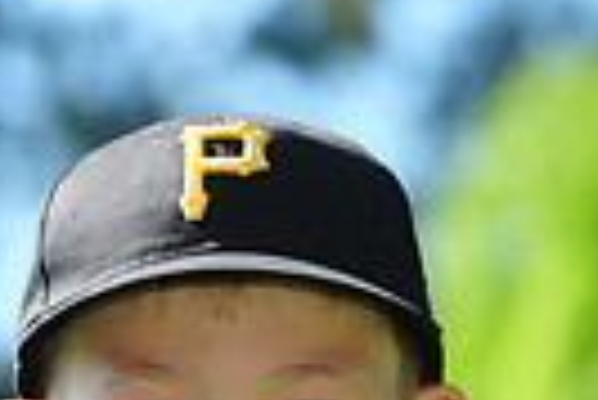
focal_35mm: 566
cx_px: 265
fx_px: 9412
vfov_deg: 2.4
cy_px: 728
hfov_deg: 3.6
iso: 200
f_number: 5
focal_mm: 130
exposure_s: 1/400
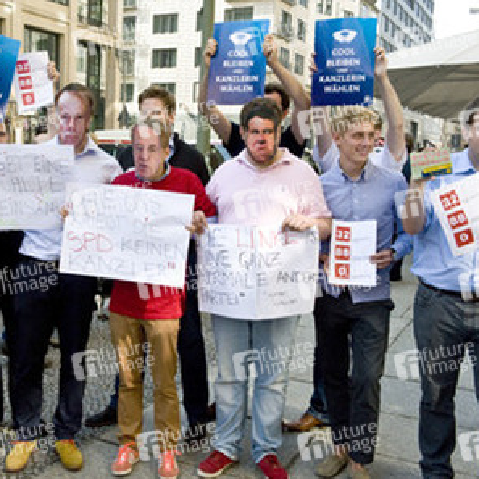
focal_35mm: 45
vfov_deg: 37.6
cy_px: 240
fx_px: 704
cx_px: 134
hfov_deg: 36.9
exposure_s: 1/640
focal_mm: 35
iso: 1600
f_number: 13
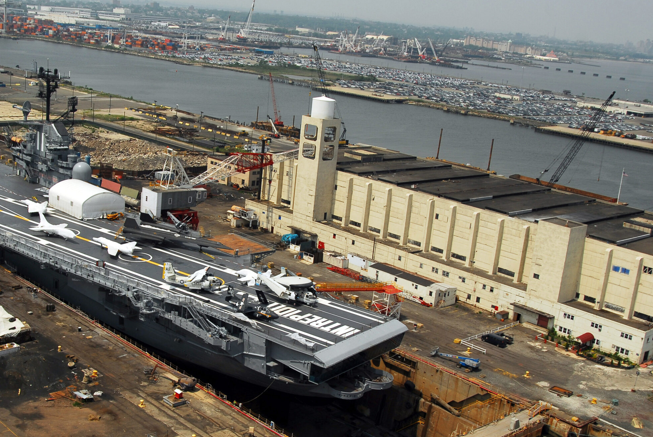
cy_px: 254
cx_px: 252
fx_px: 854
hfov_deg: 41.6
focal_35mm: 47
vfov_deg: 28.7
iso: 100
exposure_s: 1/640
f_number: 8
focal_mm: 24
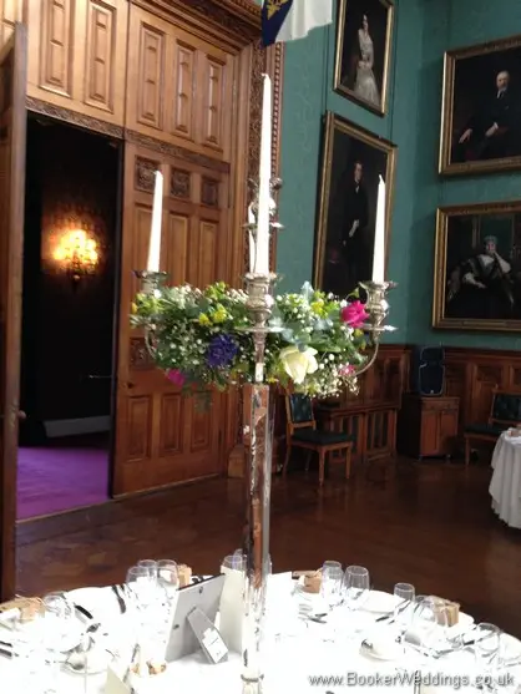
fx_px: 702
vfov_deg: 52.6
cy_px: 347
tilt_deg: -2.4
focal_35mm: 35
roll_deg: -3.0
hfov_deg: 40.7
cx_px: 260
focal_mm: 4.28
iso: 125
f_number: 2.4
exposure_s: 1/20
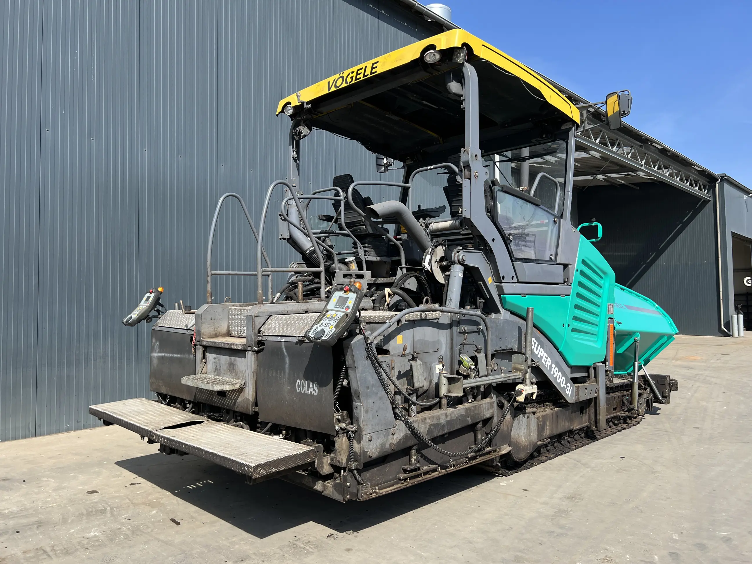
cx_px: 376
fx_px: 565
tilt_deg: +3.1
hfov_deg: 67.3
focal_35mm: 26
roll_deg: +0.8
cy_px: 282
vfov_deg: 53.1
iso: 50
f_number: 1.5
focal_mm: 5.7
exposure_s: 1/2008
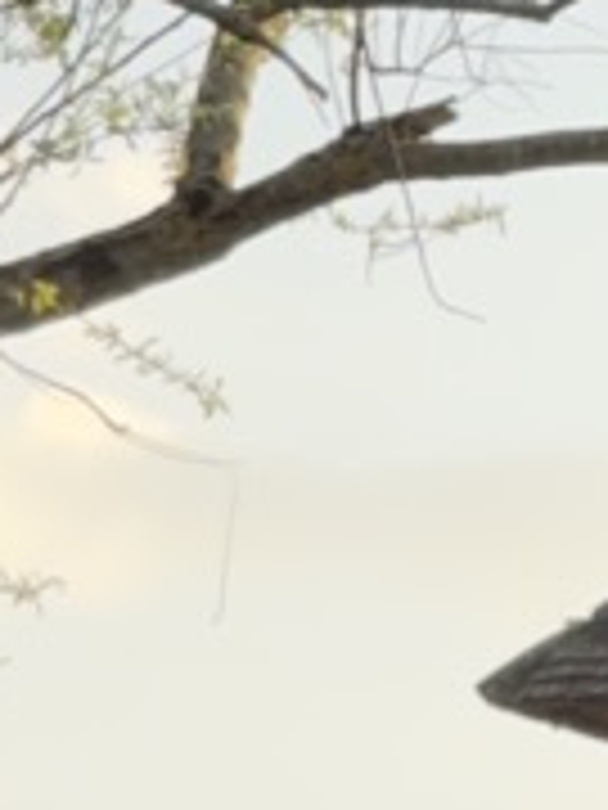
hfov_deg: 2.2
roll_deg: +0.5
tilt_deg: +5.6
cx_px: 1603
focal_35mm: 681
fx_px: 15948
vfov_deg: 2.9
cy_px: 1476
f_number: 2.8
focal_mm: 15.66
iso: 50
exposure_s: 1/184
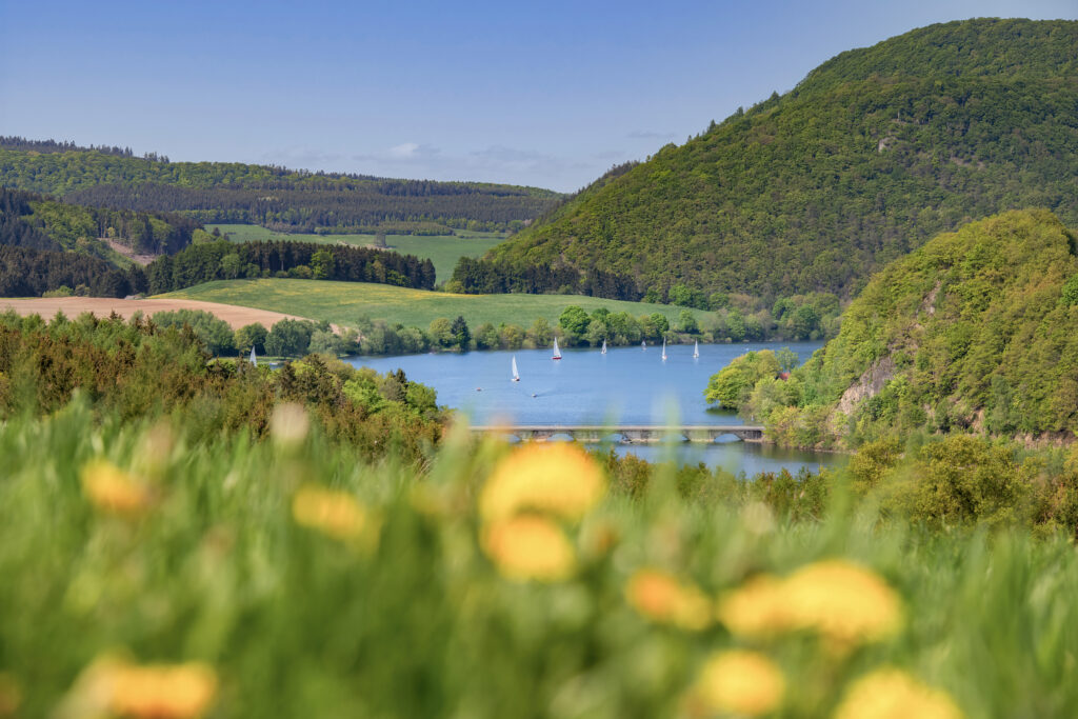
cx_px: 539
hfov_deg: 17.6
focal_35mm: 116
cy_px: 360
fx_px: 3474
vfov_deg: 11.8
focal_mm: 116
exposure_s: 1/400
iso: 250
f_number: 10
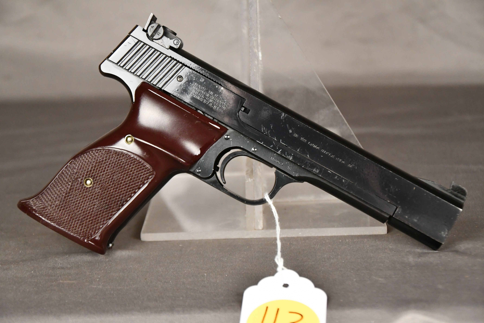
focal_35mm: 93
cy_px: 162
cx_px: 242
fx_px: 1250
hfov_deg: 21.9
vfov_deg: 14.7
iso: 3200
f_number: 5.3
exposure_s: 1/200
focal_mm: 62
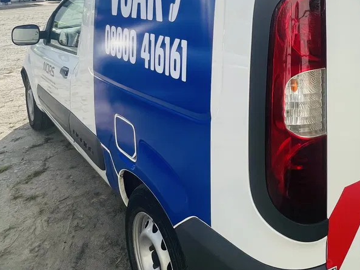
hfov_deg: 59.1
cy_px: 25
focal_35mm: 28
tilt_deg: -7.5
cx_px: 282
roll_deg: +0.5
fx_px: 291
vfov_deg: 45.0
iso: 32
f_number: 1.8
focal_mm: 1.57
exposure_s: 1/1727
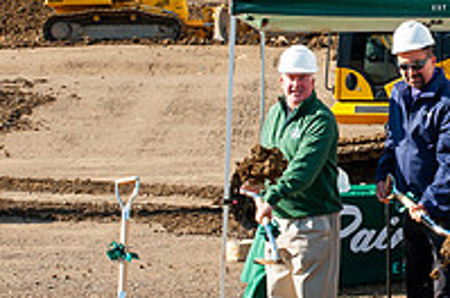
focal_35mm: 105
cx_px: 486
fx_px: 1310
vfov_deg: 12.9
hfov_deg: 18.8
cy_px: 63
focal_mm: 32
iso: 400
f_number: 16
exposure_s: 1/200
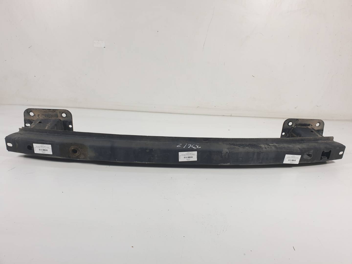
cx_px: 176
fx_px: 264
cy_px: 132
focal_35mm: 26
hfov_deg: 67.3
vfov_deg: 53.1
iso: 64
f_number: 2.4
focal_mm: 4.3
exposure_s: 1/100
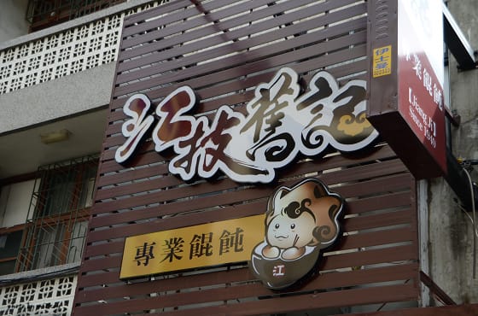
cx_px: 239
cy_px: 158
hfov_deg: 32.0
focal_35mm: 63
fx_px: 834
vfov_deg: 21.4
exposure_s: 1/1600
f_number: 4.2
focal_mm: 42
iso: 400
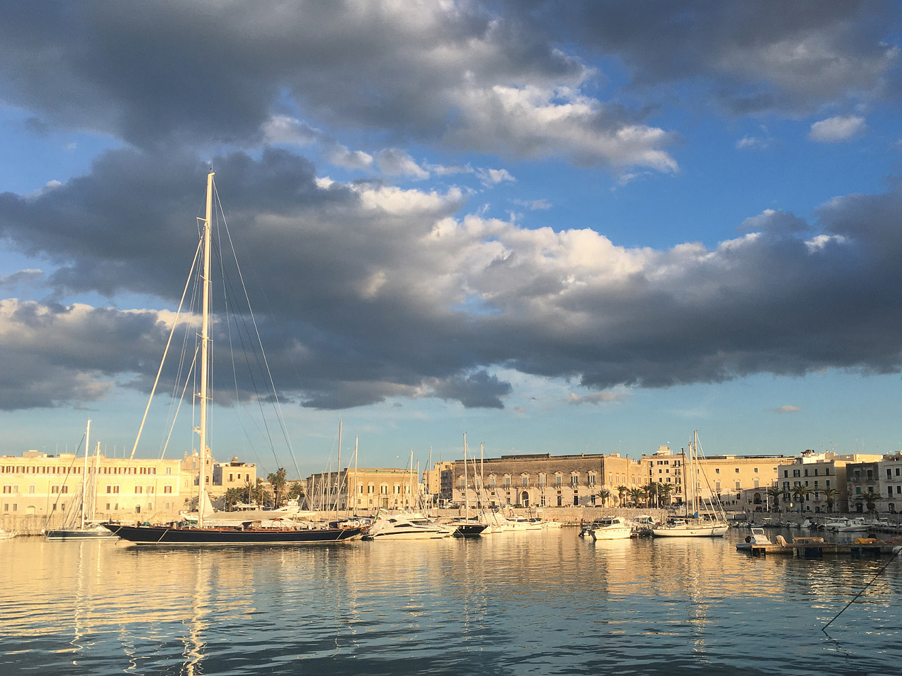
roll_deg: -0.7
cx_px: 517
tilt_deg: +8.5
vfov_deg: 40.5
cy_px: 400
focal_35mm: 35
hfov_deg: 52.4
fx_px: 912
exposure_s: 1/999
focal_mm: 4.15
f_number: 2.2
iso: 25
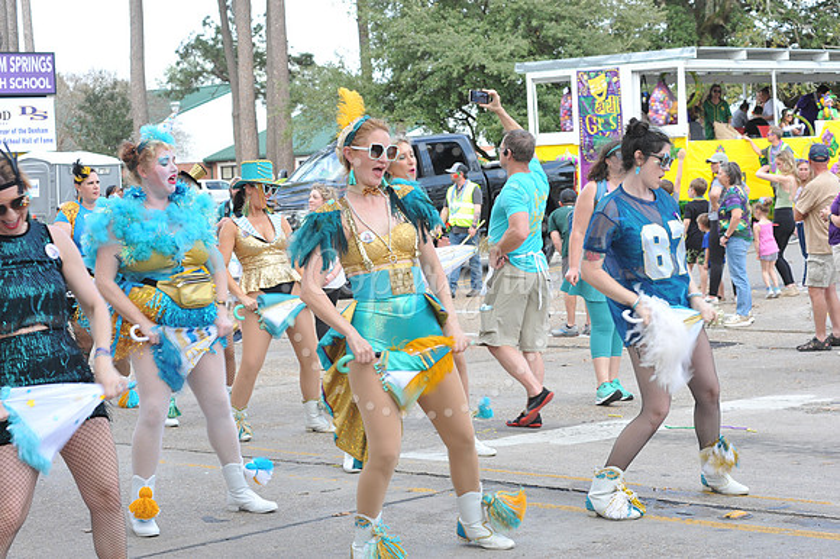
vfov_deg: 17.0
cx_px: 420
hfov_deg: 25.4
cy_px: 280
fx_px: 1866
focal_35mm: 80
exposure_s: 1/80
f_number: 9
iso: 250
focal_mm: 80
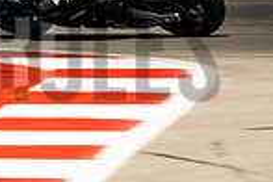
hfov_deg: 1.2
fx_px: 12580
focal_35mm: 1659
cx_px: -173
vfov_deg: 0.8
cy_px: 53
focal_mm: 280
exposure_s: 1/160
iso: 160
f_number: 9
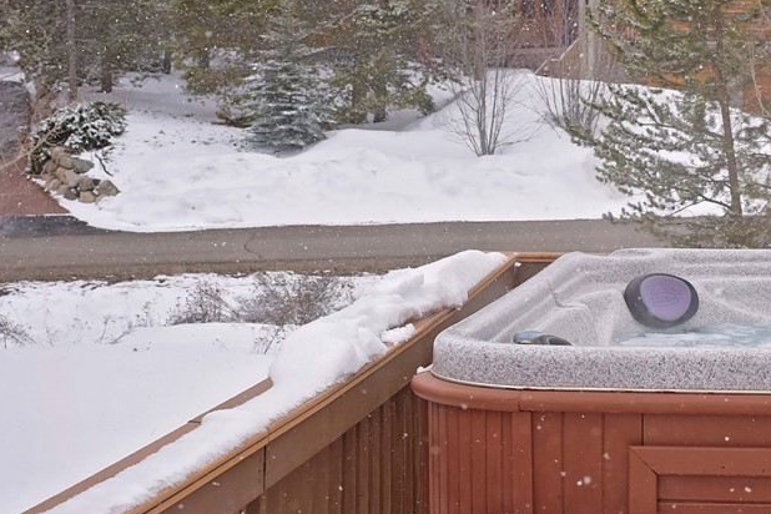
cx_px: 575
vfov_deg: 14.2
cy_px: 319
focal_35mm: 96
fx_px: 2056
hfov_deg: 21.1
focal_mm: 35
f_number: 7.1
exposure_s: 1/2000
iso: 500
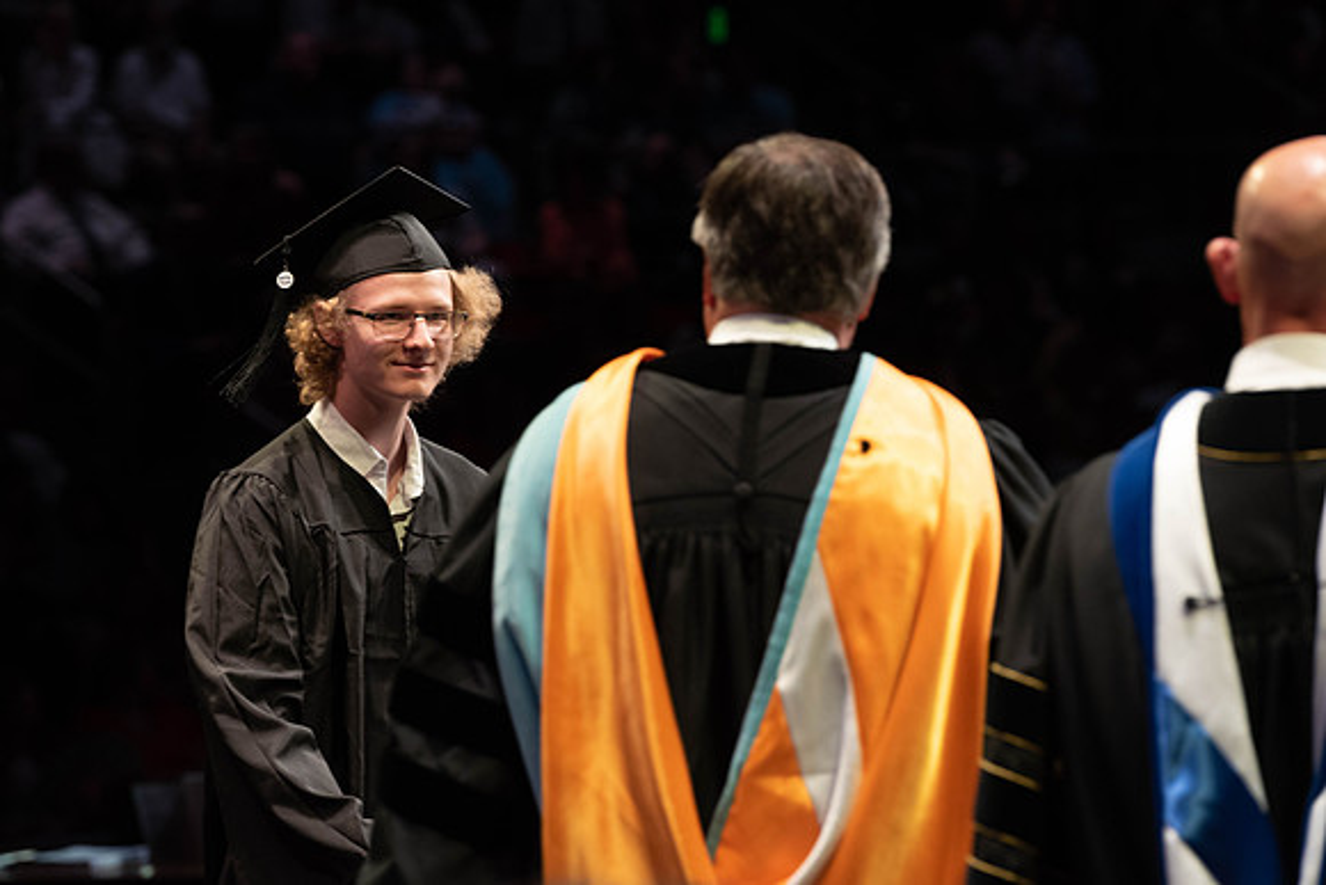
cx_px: 584
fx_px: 6600
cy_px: 390
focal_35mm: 179
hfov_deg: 11.5
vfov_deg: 7.7
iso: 1600
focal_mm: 160
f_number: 4.5
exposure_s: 1/320
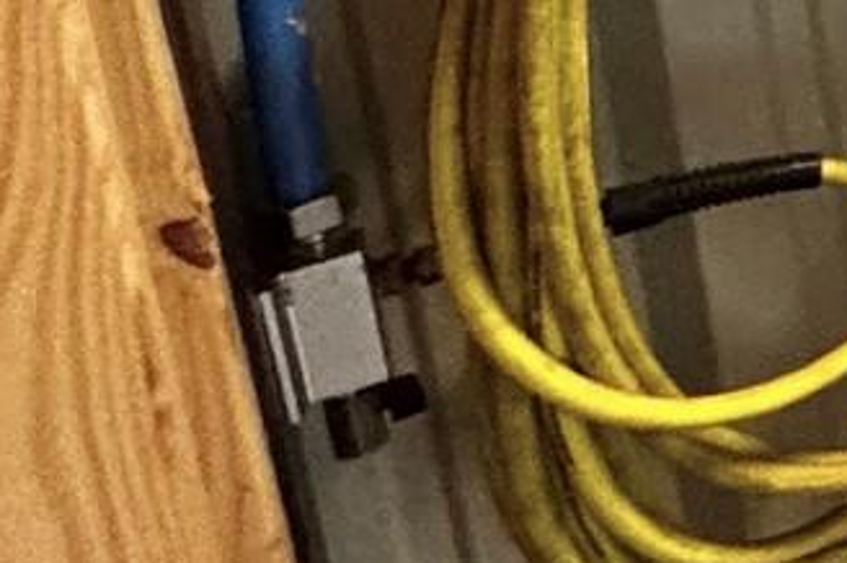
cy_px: -537
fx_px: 2139
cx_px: 2288
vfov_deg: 13.1
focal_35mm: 91
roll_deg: -1.7
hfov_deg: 13.0
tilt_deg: -15.1
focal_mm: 2.22
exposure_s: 1/60
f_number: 2.2
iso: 400
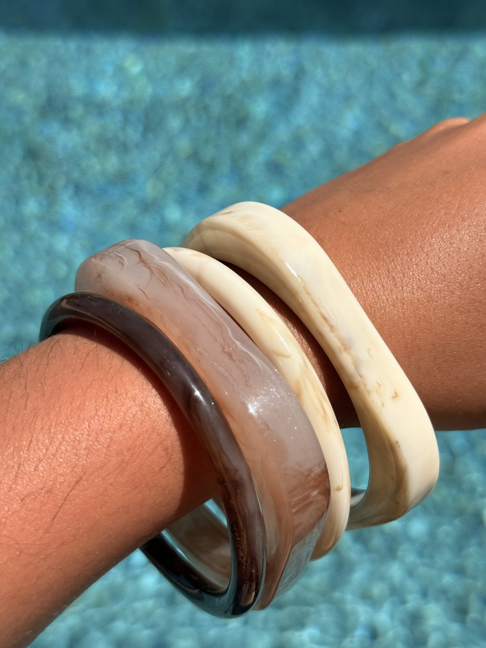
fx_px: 899
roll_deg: +0.6
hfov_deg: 30.3
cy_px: 324
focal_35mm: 48
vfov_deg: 39.7
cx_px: 243
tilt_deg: -38.1
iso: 64
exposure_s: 1/8772
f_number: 1.78
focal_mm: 6.76
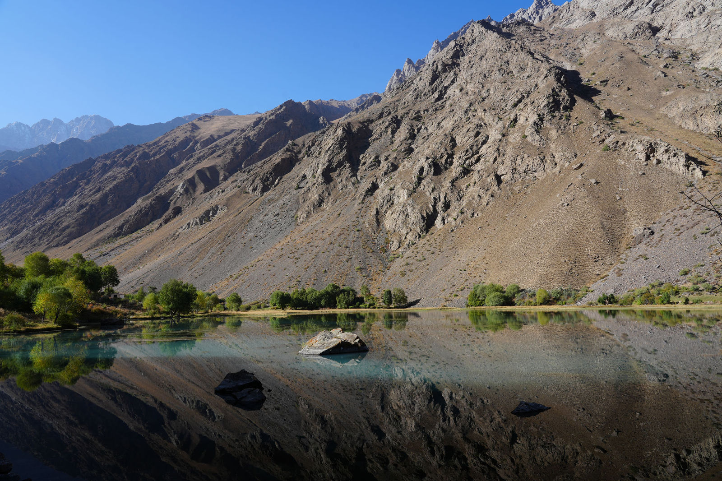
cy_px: 240
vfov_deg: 53.1
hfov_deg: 73.8
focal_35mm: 24
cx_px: 361
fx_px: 481
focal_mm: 24
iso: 100
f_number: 9
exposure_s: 1/125
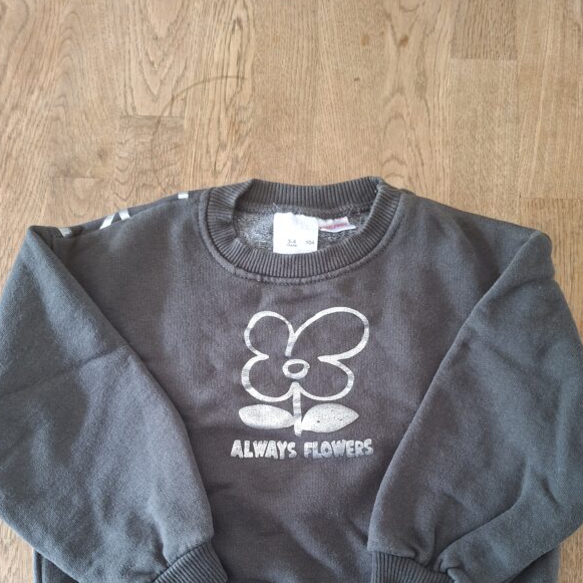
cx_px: 292
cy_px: 391
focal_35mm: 28
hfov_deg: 57.3
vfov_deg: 56.0
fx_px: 534
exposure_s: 1/25
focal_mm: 5.54
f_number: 1.8
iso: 400
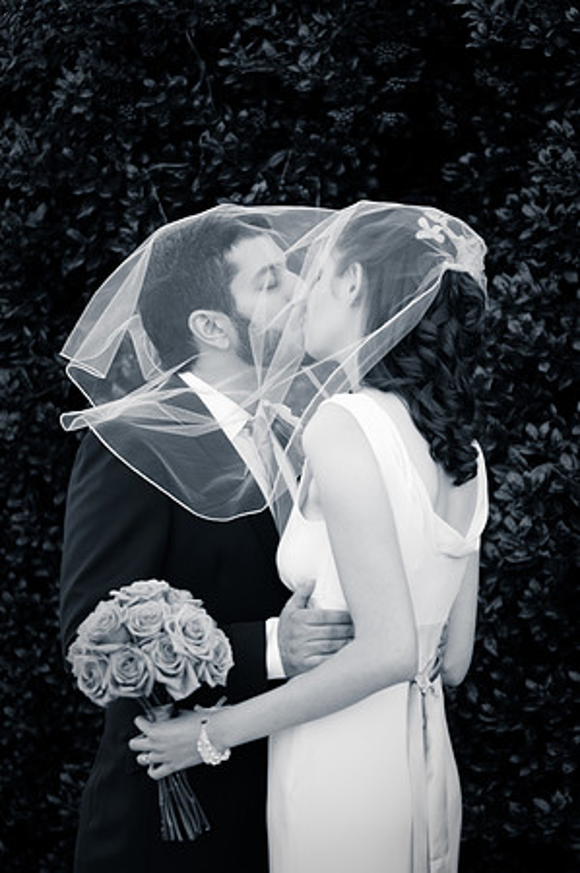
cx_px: 290
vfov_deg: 19.5
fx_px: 2543
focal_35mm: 105
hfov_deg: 13.0
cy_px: 436
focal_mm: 70
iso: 100
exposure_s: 1/125
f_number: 2.8
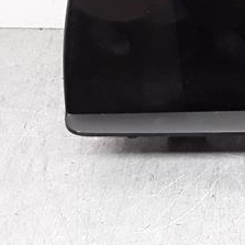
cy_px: 5
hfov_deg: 21.9
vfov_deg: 23.4
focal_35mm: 71
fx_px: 569
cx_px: 319
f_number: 1.9
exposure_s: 1/100
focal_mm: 2.91
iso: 100
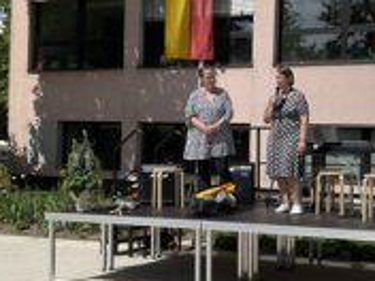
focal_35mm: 66
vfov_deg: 22.3
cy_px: 145
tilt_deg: -1.1
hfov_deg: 29.1
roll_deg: -1.7
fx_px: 715
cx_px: 264
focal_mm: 3
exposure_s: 1/3534
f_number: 1.8
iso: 16
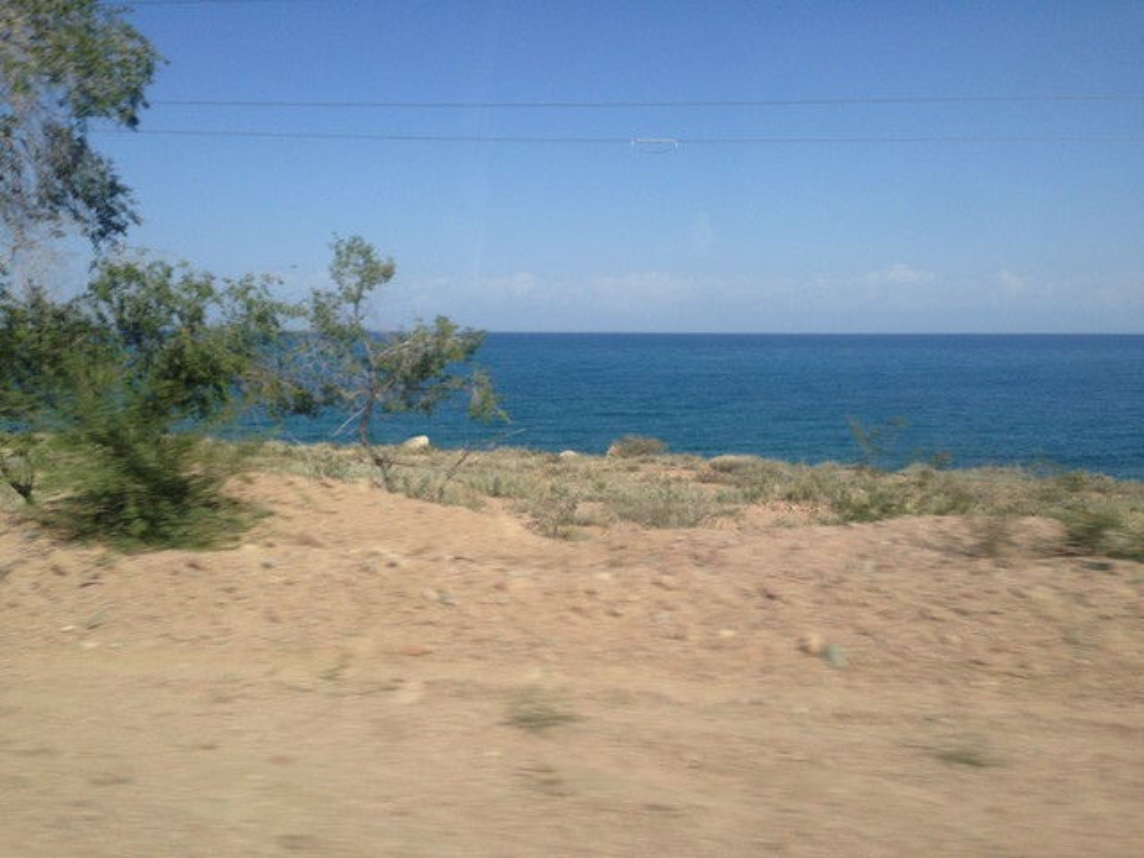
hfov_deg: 55.4
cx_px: 572
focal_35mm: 33
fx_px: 1091
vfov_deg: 42.9
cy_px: 429
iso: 50
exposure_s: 1/414
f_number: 2.4
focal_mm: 4.12
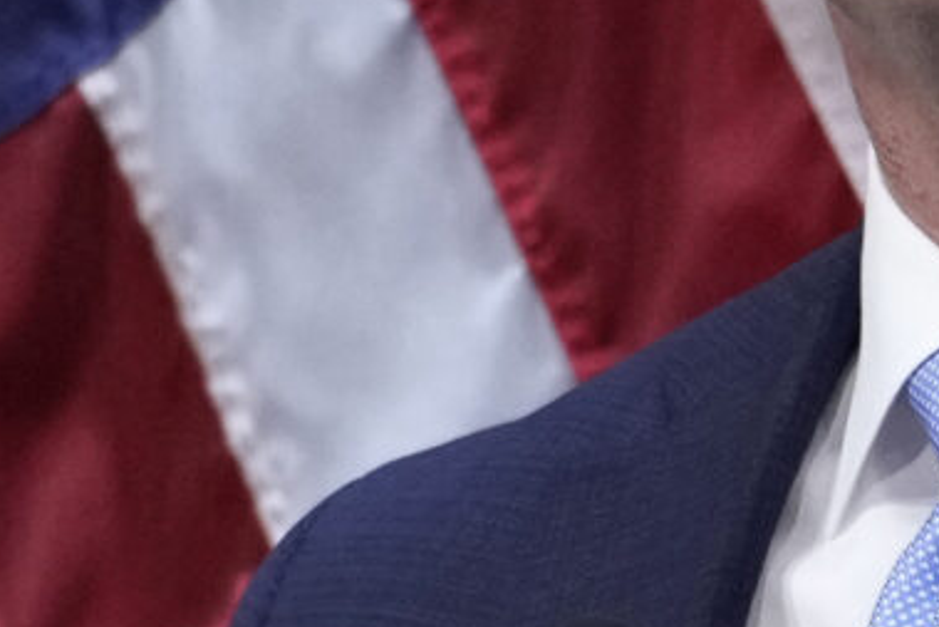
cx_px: 971
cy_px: 554
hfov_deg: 1.1
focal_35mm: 1810
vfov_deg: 0.8
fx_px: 47226
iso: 2500
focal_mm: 179
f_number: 2.8
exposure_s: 1/640
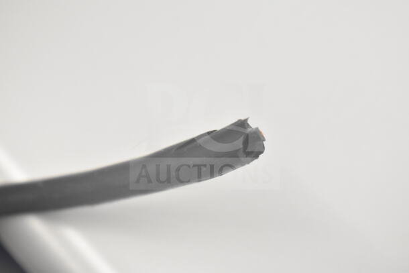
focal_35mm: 82
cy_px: 136
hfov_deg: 24.6
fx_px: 937
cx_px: 204
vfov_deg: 16.6
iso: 2800
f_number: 5.6
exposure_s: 1/100
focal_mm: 55
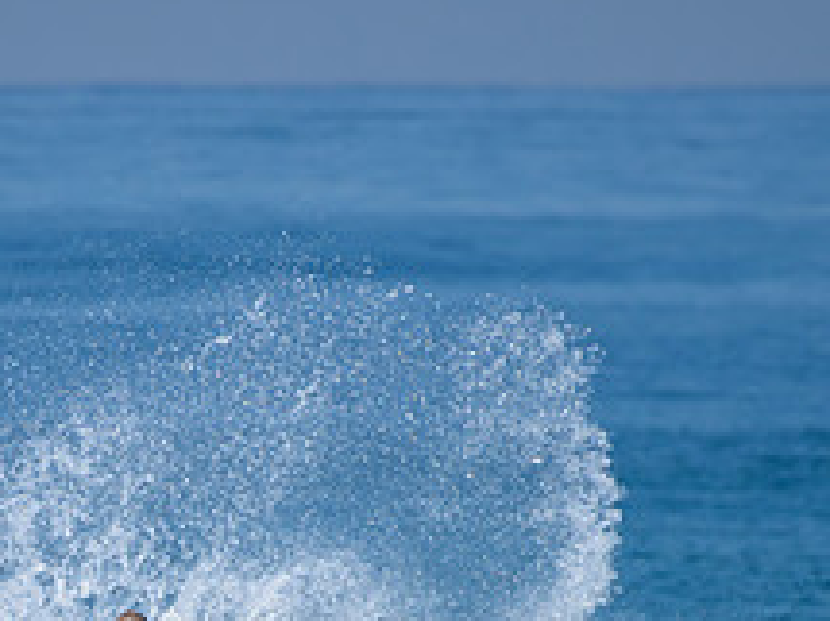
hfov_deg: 1.5
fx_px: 31105
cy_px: 731
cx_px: 189
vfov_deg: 1.1
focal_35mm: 1298
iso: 180
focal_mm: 500
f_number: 5.6
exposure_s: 1/2000
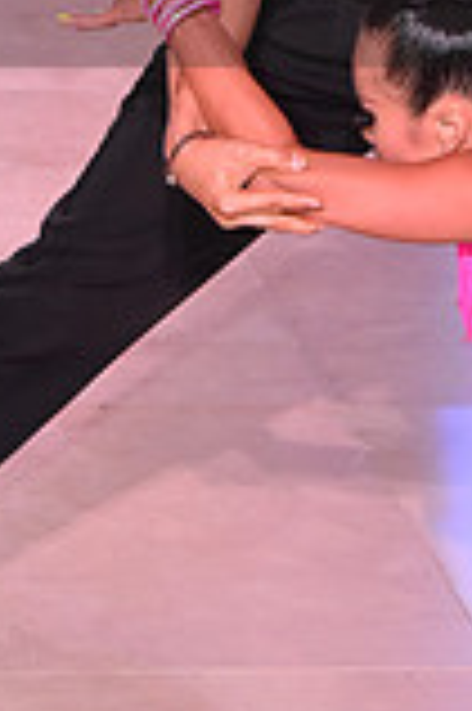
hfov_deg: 5.7
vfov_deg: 8.6
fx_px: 4710
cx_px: 515
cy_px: -81
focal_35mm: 239
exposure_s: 1/320
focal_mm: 65
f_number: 6.3
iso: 2500
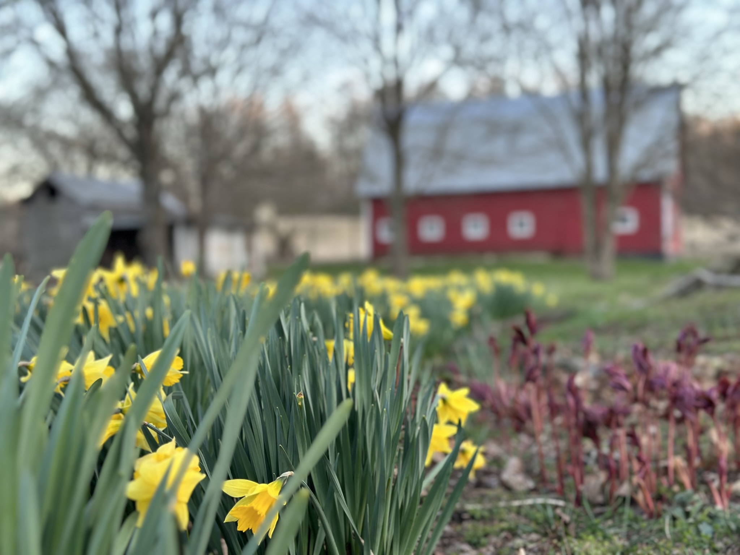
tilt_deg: -1.6
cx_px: 370
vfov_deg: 30.3
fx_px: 1026
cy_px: 278
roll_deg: +1.7
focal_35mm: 48
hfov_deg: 39.7
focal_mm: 6.86
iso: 125
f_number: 1.78
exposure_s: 1/108
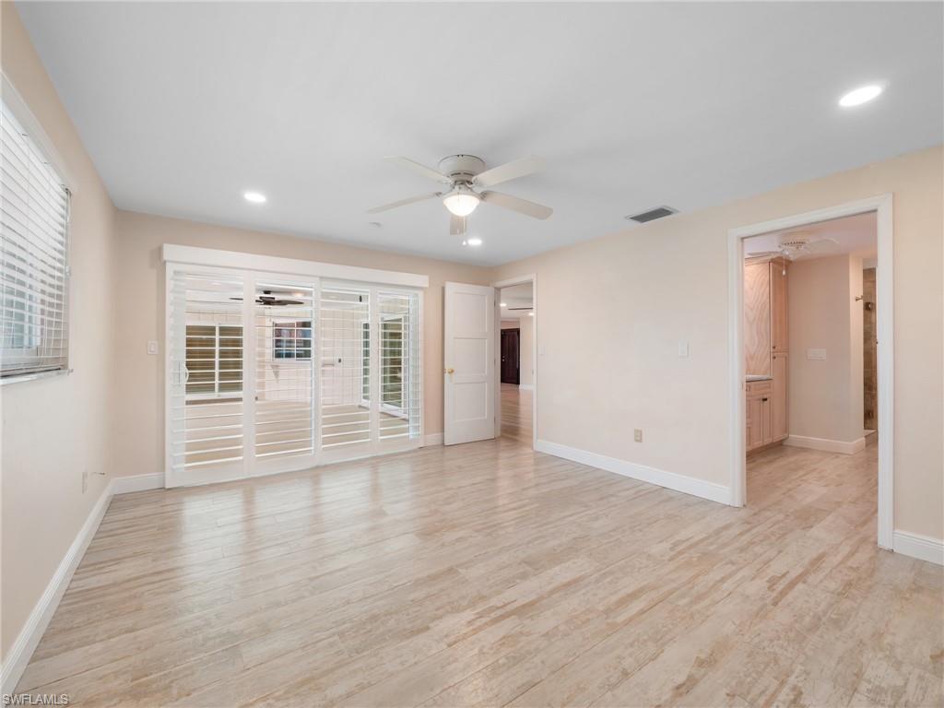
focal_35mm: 14
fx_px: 382
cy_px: 354
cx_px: 472
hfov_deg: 102.1
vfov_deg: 85.7
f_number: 7.1
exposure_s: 1/10
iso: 200
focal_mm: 7
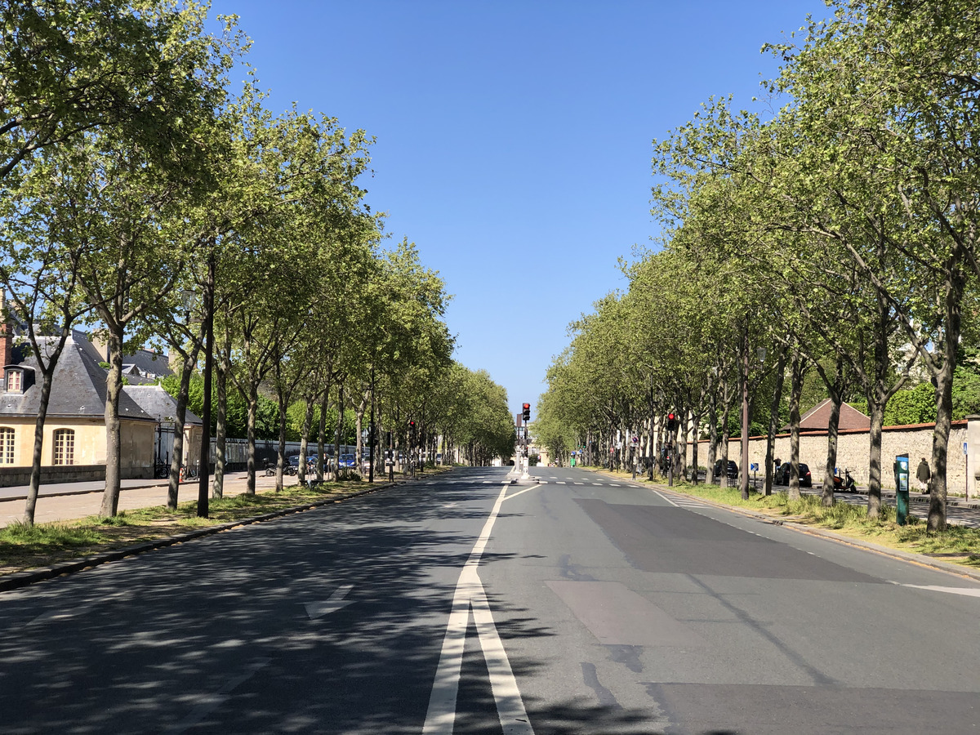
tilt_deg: +3.8
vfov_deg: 28.0
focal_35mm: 52
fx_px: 1472
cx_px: 490
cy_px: 368
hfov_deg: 36.8
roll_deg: -0.2
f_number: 2.4
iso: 16
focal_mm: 6
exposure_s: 1/800
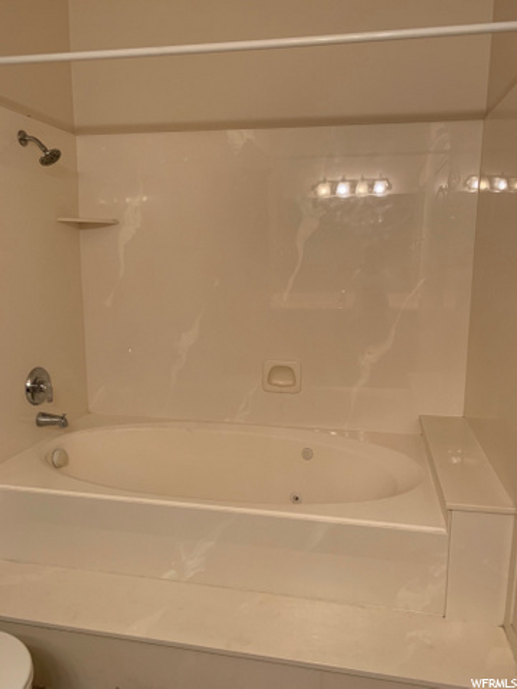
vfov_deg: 67.3
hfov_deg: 53.1
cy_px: 344
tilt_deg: -8.9
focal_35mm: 26
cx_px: 258
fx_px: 518
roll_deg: -1.2
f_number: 1.8
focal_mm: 4.25
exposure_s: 1/60
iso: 80
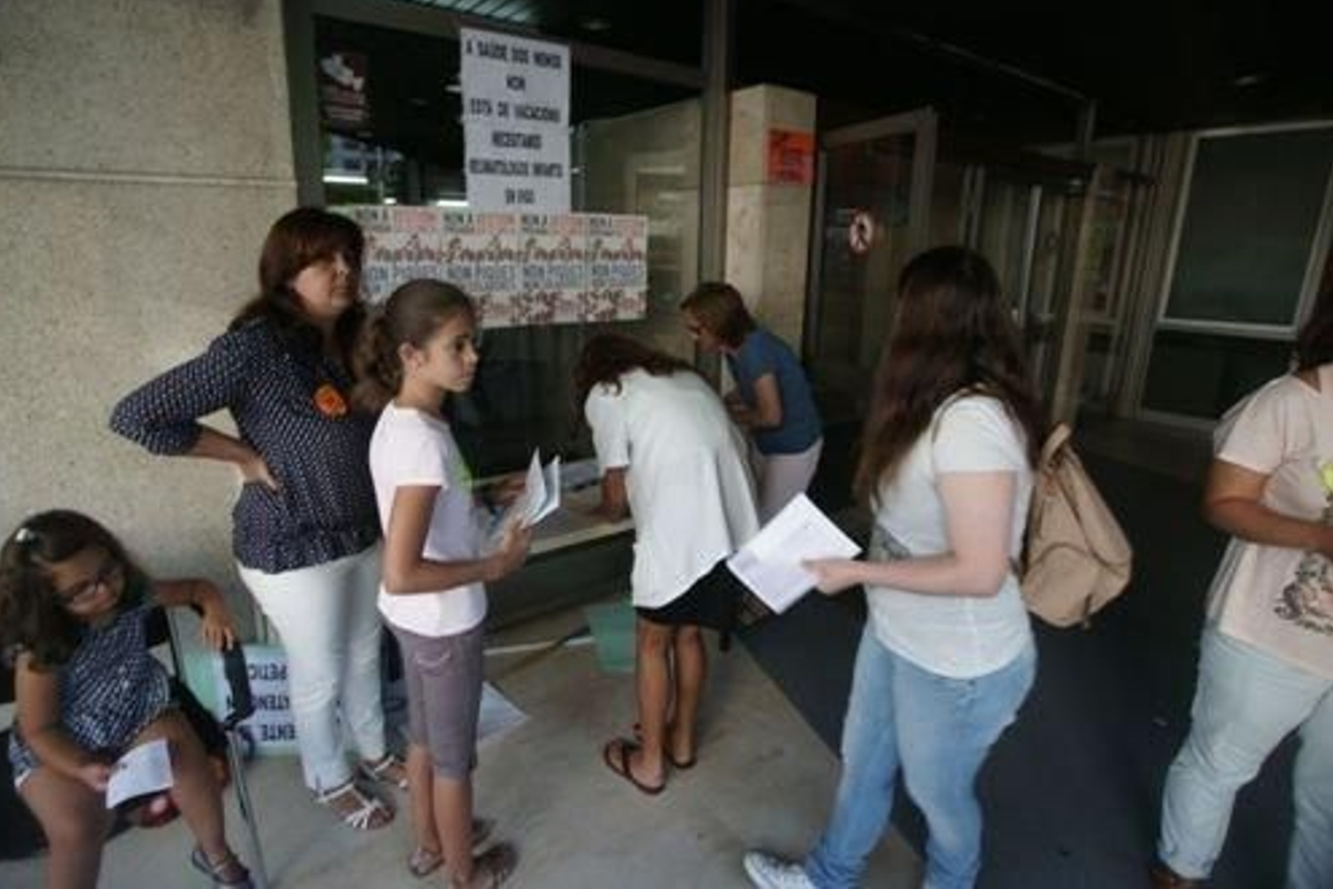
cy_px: 419
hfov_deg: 89.9
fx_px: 667
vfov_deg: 67.4
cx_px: 630
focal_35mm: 18
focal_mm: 17
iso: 200
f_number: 5.6
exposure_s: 1/60
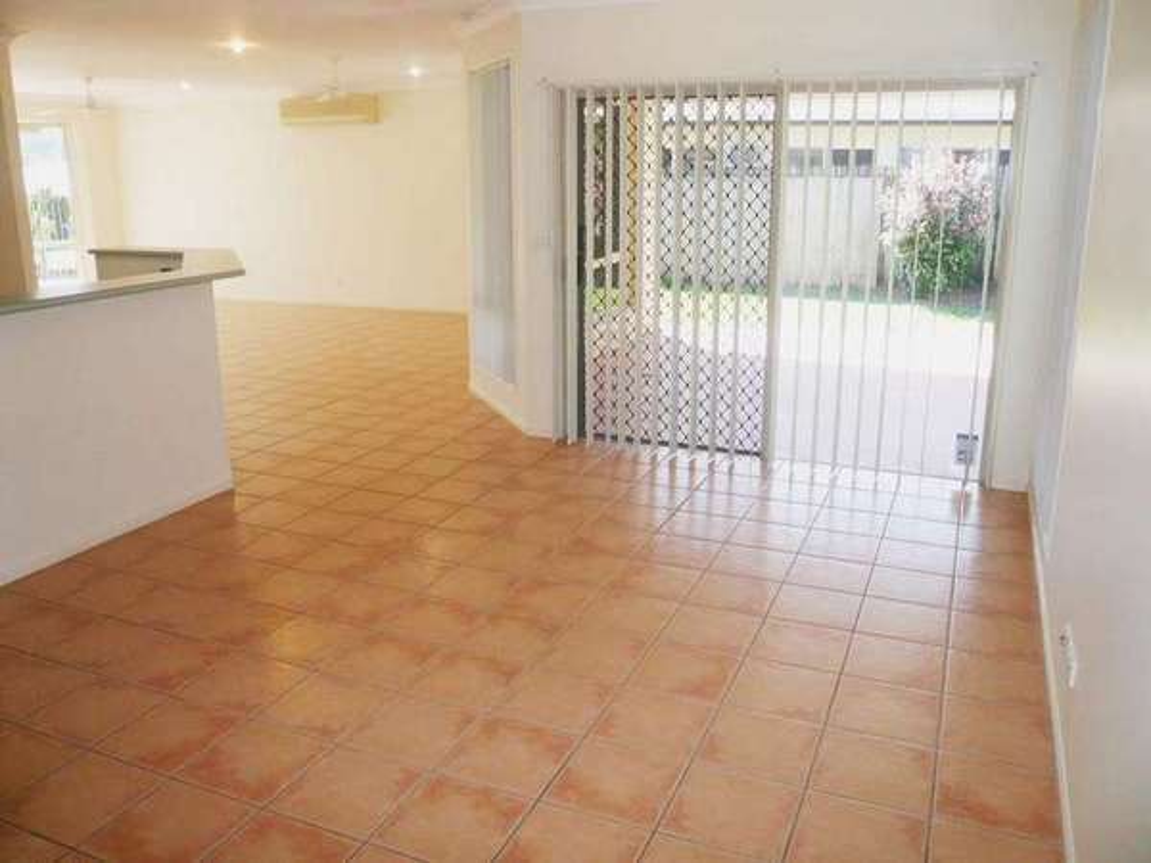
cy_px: 432
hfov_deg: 63.4
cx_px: 576
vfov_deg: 49.7
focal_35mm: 28
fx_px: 931
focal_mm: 4.6
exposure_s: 1/60
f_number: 2.8
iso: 100
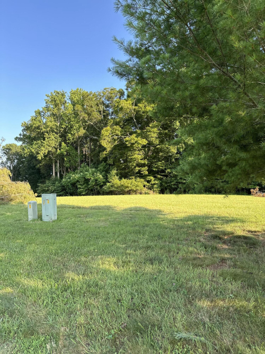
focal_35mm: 24
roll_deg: +0.0
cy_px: 177
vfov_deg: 71.6
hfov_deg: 56.8
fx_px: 245
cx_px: 132
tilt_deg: +6.7
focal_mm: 6.86
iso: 80
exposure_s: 1/680
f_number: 1.78
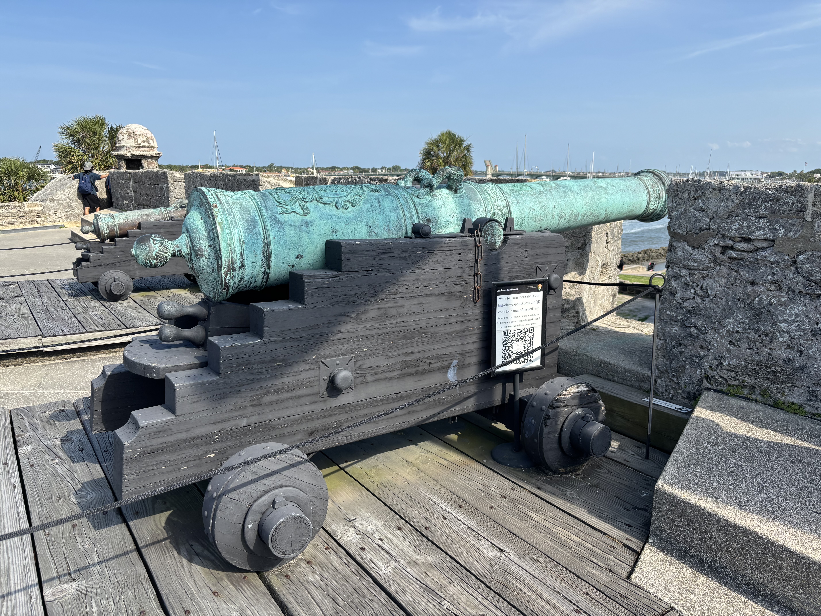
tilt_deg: -10.5
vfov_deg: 53.1
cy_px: 308
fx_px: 617
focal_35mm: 26
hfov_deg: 67.3
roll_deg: -2.1
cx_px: 410
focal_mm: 5.96
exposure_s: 1/2513
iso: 50
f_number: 1.6
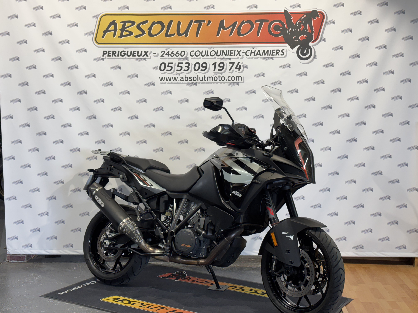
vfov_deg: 28.0
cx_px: 209
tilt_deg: -5.6
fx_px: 628
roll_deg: -0.1
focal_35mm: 52
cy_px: 156
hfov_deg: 36.8
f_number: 1.6
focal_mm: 5.96
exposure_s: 1/50
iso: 40
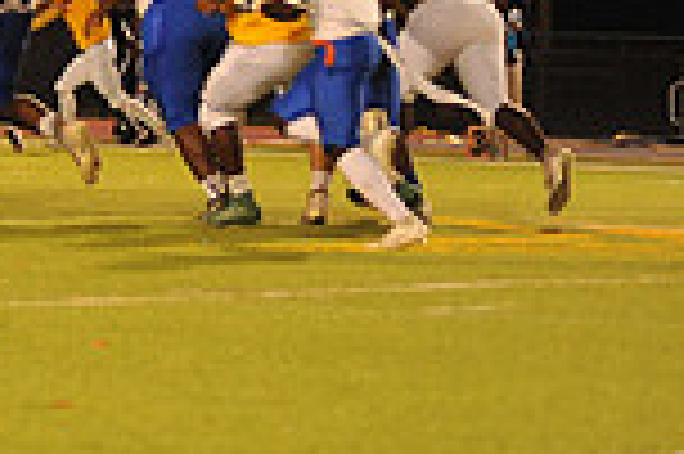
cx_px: -594
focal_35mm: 352
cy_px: -31
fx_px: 6681
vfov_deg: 3.9
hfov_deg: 5.7
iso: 2000
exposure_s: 1/250
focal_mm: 92
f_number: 2.8
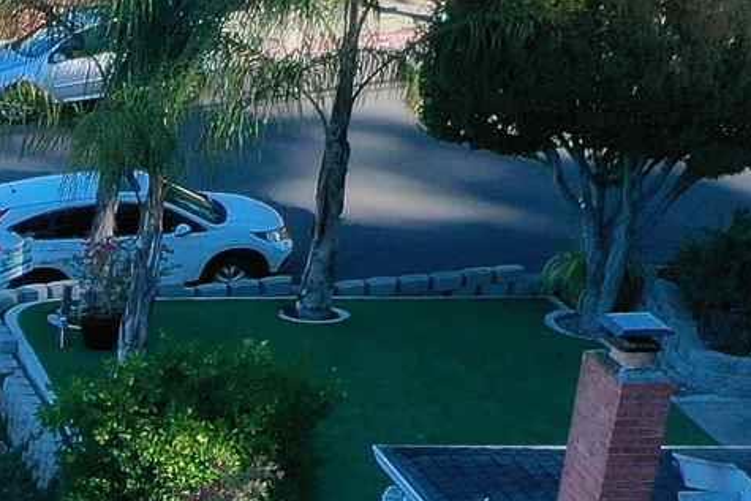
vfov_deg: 7.2
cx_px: -1040
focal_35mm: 181
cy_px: 1187
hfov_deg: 10.0
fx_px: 3777
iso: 100
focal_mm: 10.26
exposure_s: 1/320
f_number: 5
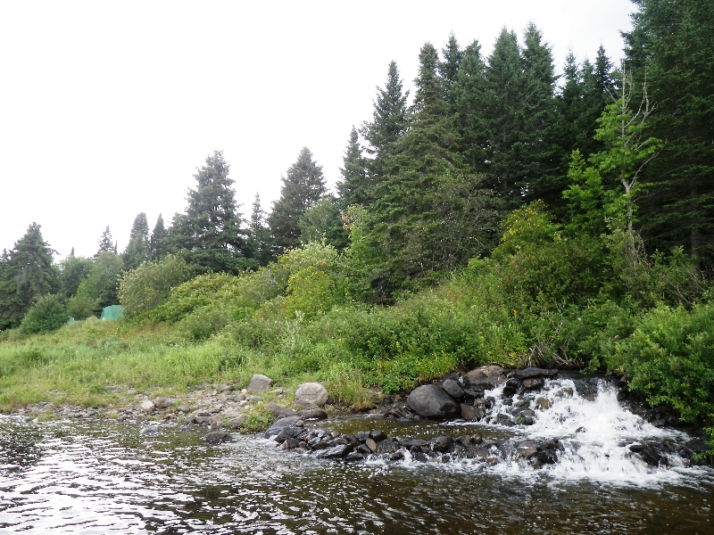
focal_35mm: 28
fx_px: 578
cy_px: 268
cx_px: 357
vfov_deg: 49.7
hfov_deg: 63.4
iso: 80
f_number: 3.5
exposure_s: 1/125
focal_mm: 5
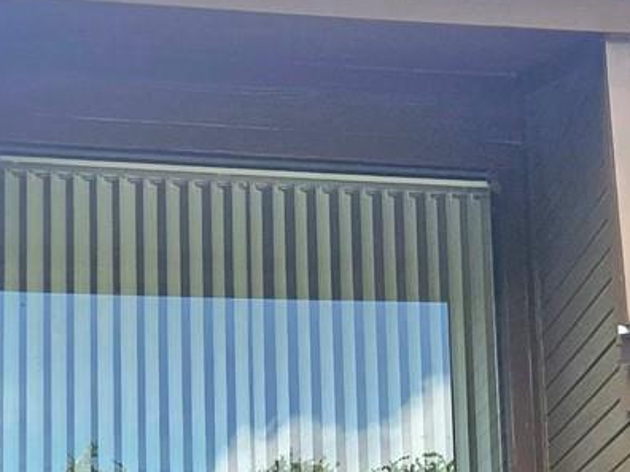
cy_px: 715
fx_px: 1693
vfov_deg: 14.7
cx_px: 282
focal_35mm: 93
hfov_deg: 21.1
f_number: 1.8
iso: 25
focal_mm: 5.4
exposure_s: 1/1111
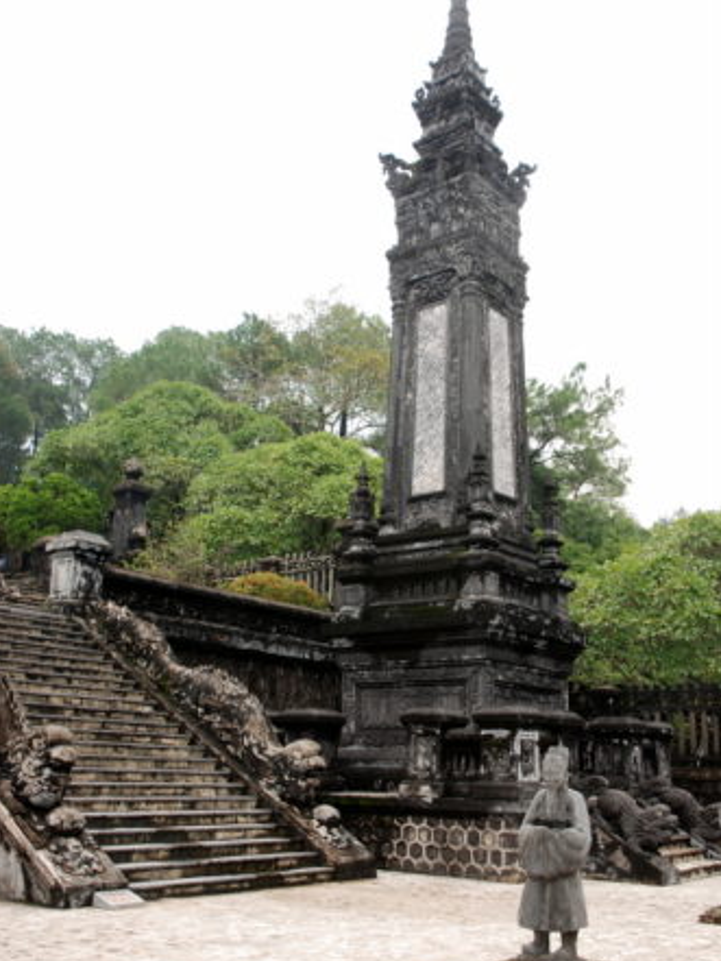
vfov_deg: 51.3
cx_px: 358
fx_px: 999
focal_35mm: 36
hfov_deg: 39.7
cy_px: 488
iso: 100
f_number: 8
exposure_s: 1/25
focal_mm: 22
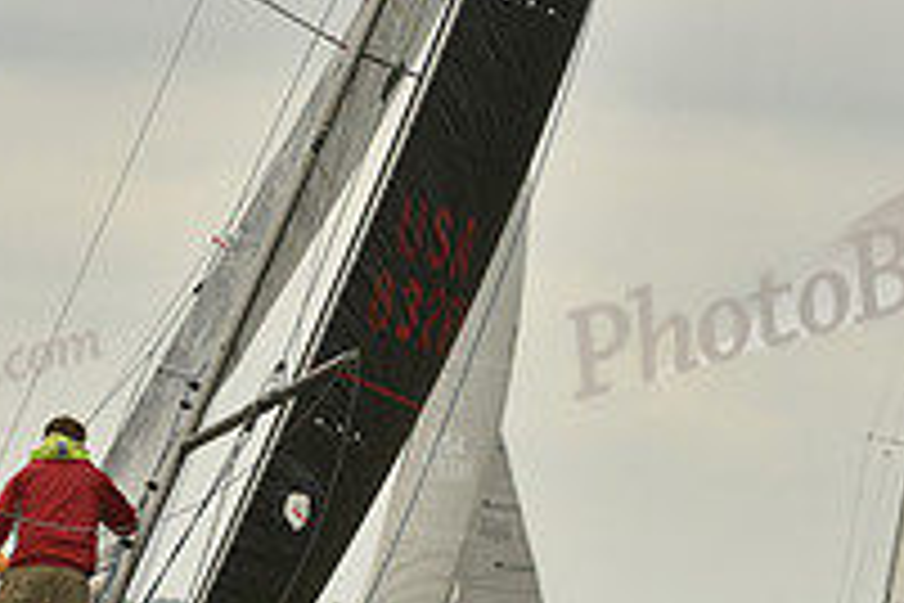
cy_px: 578
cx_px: 337
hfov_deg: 3.0
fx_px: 17426
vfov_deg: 2.0
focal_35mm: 694
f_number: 9
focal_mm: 240
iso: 400
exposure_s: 1/800
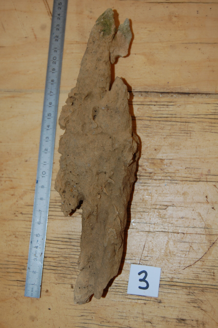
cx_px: 109
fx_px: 437
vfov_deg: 41.1
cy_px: 164
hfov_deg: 28.0
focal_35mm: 48
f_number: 4.5
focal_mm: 32
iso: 400
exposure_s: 1/60
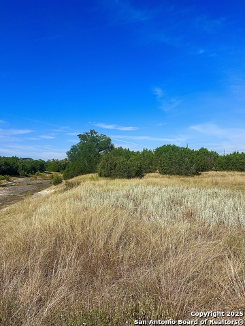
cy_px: 163
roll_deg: +1.3
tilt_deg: +1.3
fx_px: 245
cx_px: 122
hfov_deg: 53.1
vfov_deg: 67.3
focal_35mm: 26
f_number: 1.5
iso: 50
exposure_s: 1/6211
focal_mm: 5.7
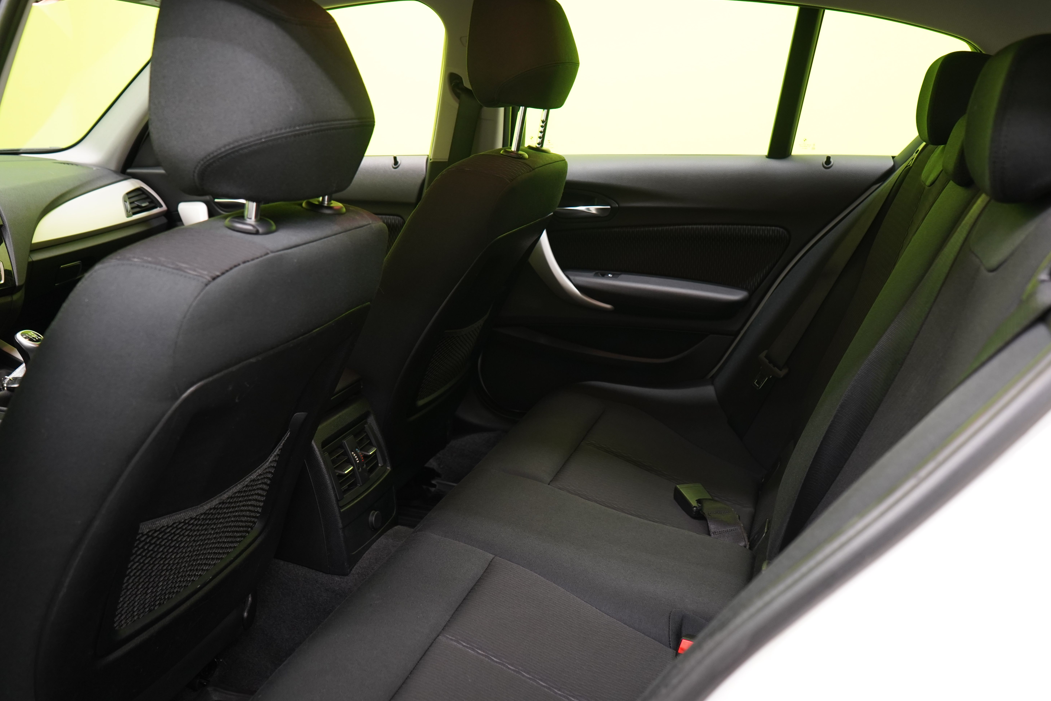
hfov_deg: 60.3
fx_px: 905
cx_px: 539
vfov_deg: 42.3
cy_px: 344
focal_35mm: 31
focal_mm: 30
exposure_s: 1/15
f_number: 5
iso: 1250
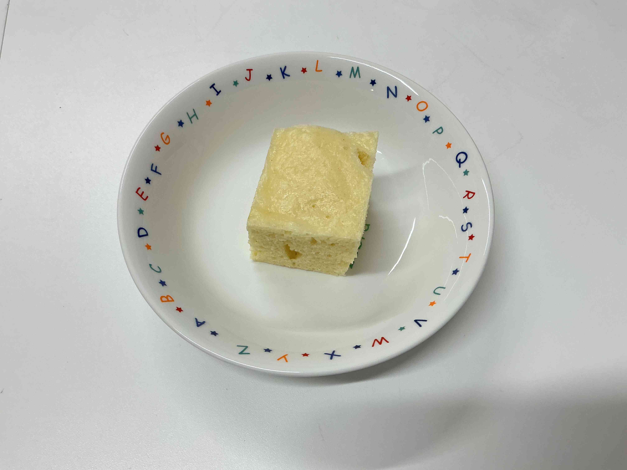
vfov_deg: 48.2
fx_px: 525
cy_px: 235
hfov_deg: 61.7
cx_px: 314
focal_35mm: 29
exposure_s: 1/120
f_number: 1.8
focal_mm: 3
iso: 40
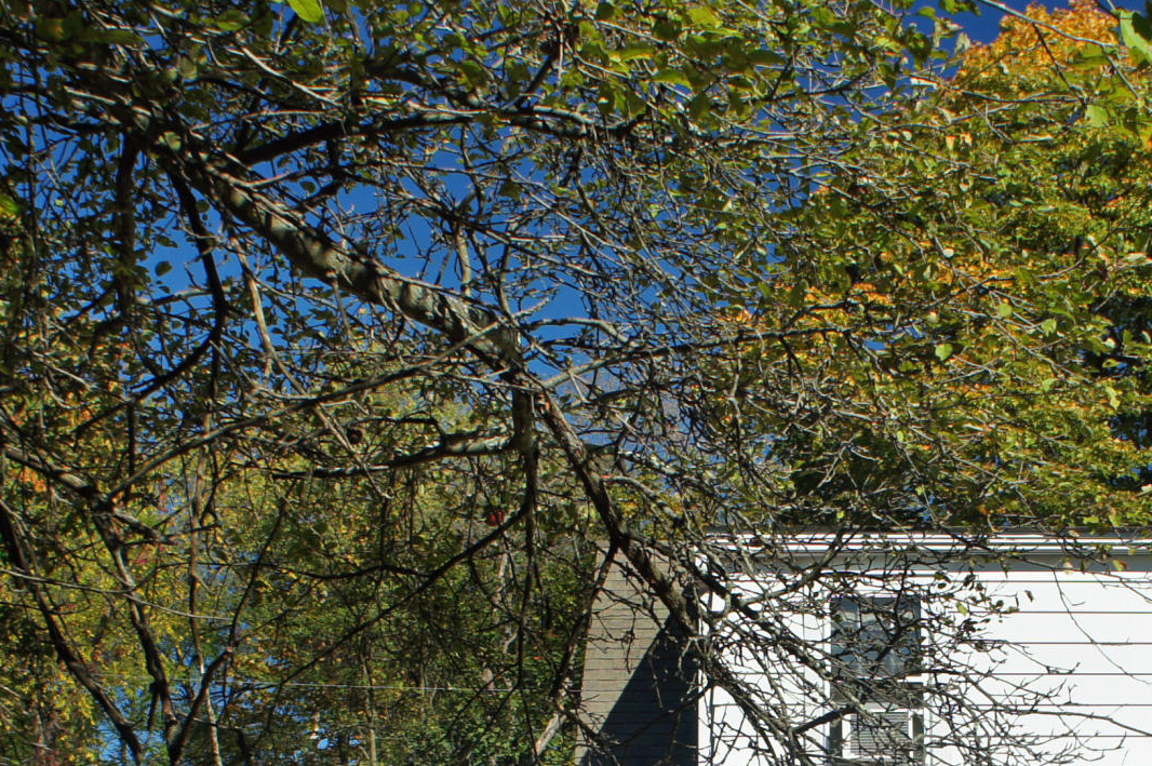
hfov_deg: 26.3
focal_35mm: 76
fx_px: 2430
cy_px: 814
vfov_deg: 17.4
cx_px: 863
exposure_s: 1/200
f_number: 7.1
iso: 200
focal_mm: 18
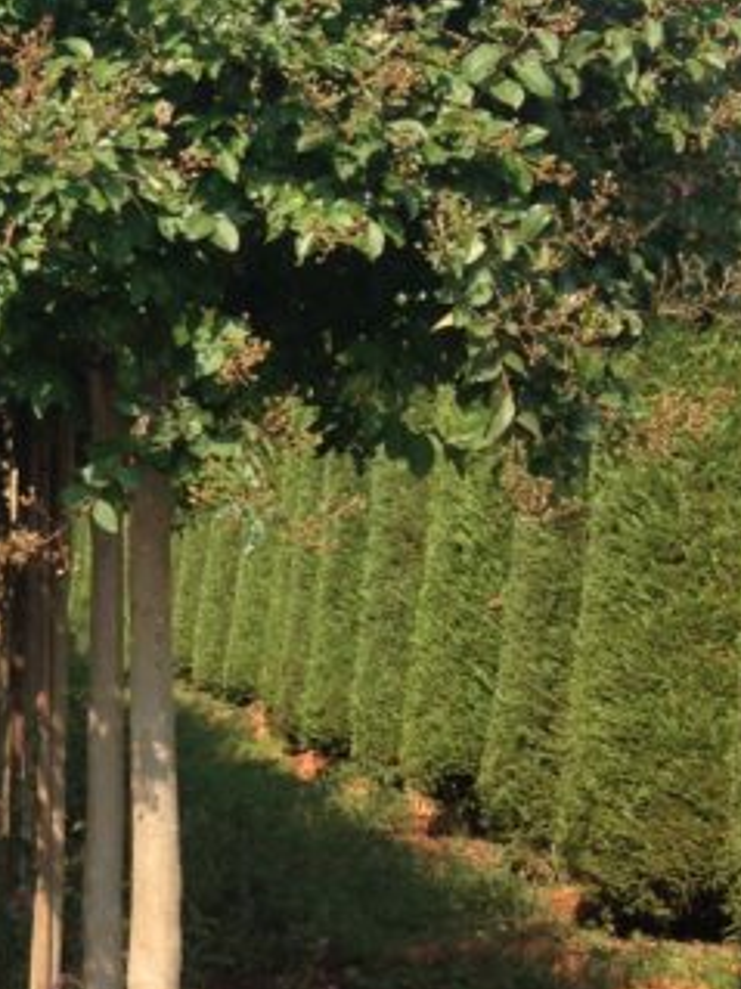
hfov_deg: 13.3
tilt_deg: +6.3
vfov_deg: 18.3
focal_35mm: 106
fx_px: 3027
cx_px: -291
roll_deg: +1.5
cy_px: 146
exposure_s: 1/623
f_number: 2.4
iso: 50
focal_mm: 4.12
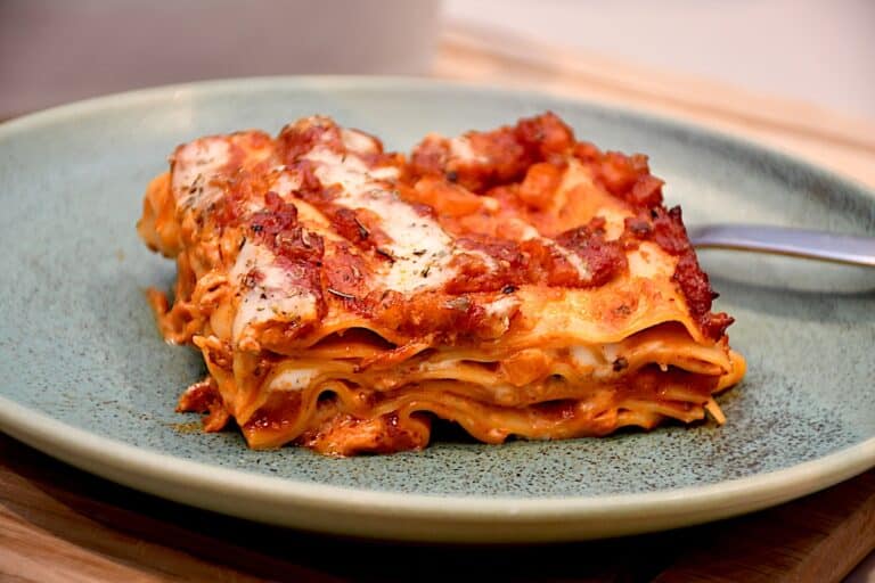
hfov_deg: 13.1
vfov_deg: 8.7
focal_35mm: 157
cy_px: 292
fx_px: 3816
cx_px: 438
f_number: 5.6
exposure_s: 1/60
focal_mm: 105
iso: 1000
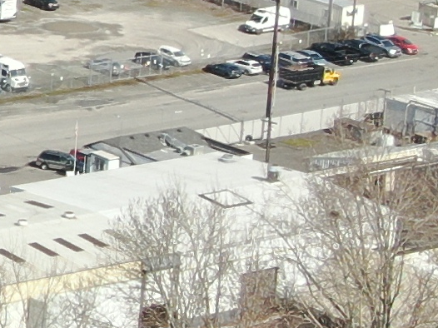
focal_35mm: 251
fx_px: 3174
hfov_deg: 7.2
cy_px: -2
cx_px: -794
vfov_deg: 5.9
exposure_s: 1/320
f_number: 3.2
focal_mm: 5.69
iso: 100
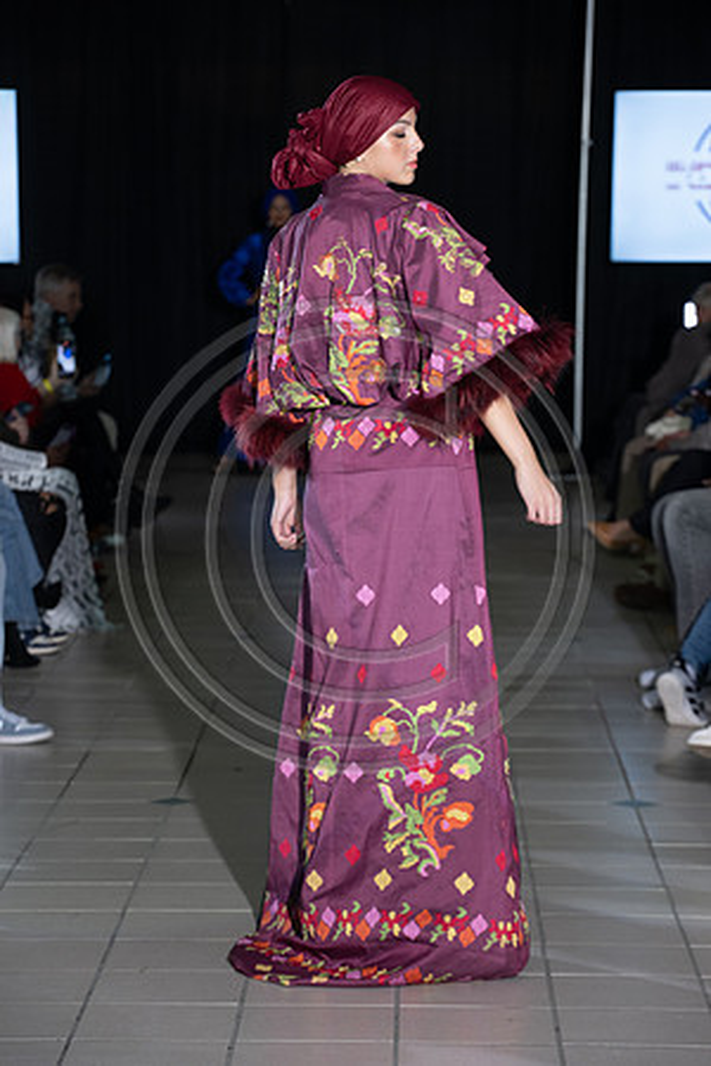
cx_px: 356
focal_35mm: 120
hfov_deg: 11.4
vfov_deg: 17.1
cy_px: 533
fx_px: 3555
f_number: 5.6
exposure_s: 1/160
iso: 1250
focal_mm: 120
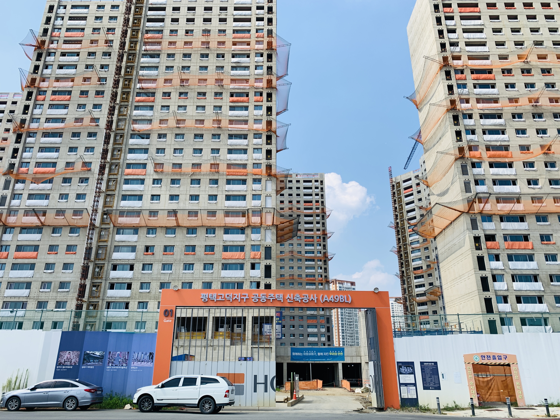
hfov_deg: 67.3
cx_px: 280
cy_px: 210
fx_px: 421
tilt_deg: +21.1
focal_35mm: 26
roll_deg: -0.7
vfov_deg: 53.1
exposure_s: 1/2364
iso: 25
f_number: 1.8
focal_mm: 4.25
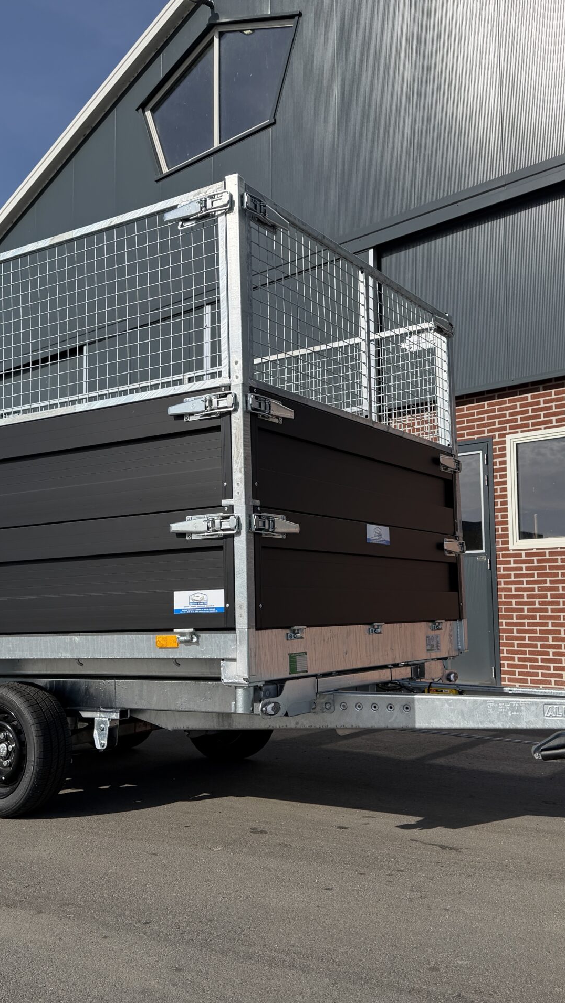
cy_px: 501
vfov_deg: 56.6
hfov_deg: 33.7
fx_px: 932
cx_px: 259
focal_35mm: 35
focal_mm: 6.76
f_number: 1.78
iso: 100
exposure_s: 1/6711
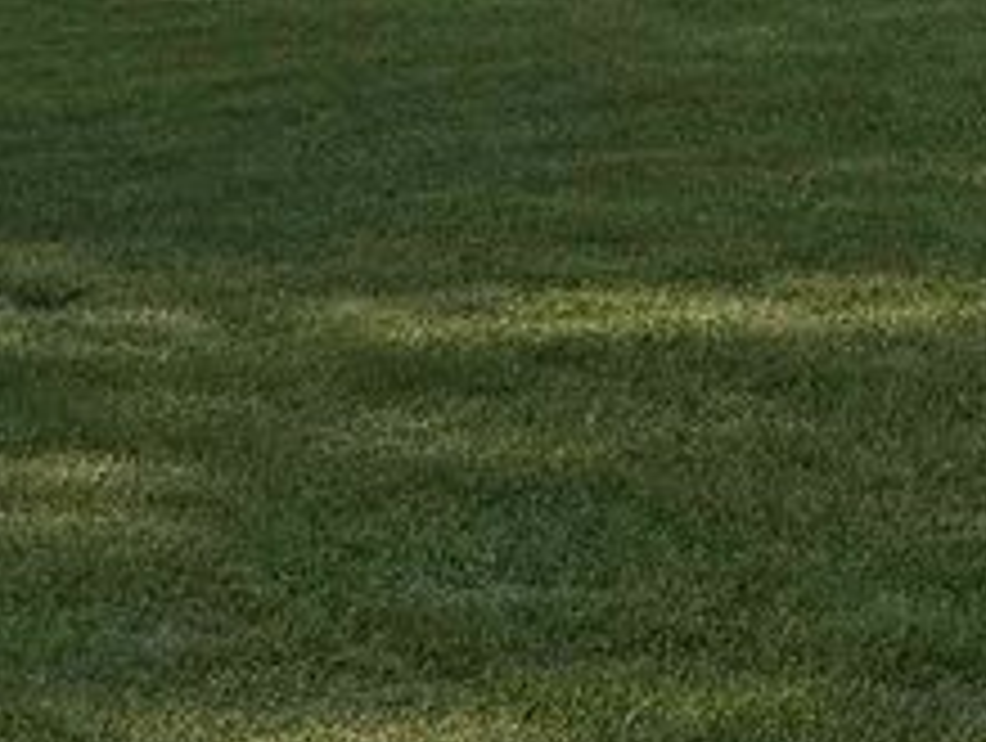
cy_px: -189
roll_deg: -0.6
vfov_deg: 8.4
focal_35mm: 175
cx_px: 716
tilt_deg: -4.0
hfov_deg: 11.3
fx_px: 4993
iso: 80
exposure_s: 1/4167
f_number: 1.78
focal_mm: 6.76
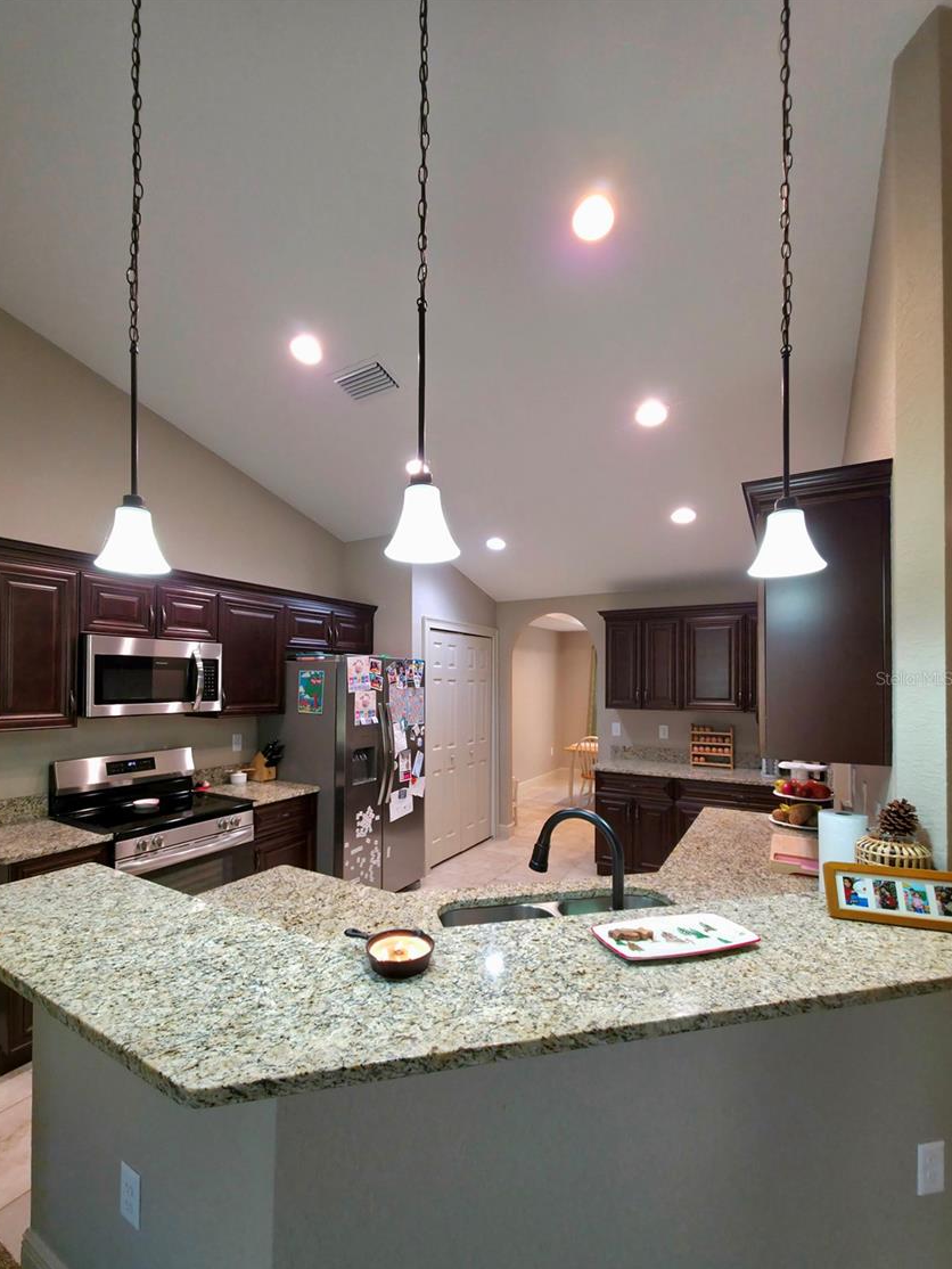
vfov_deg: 101.9
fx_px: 513
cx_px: 444
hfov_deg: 85.6
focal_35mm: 14
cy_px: 678
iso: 100
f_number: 1.9
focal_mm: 2.2
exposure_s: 1/60.2
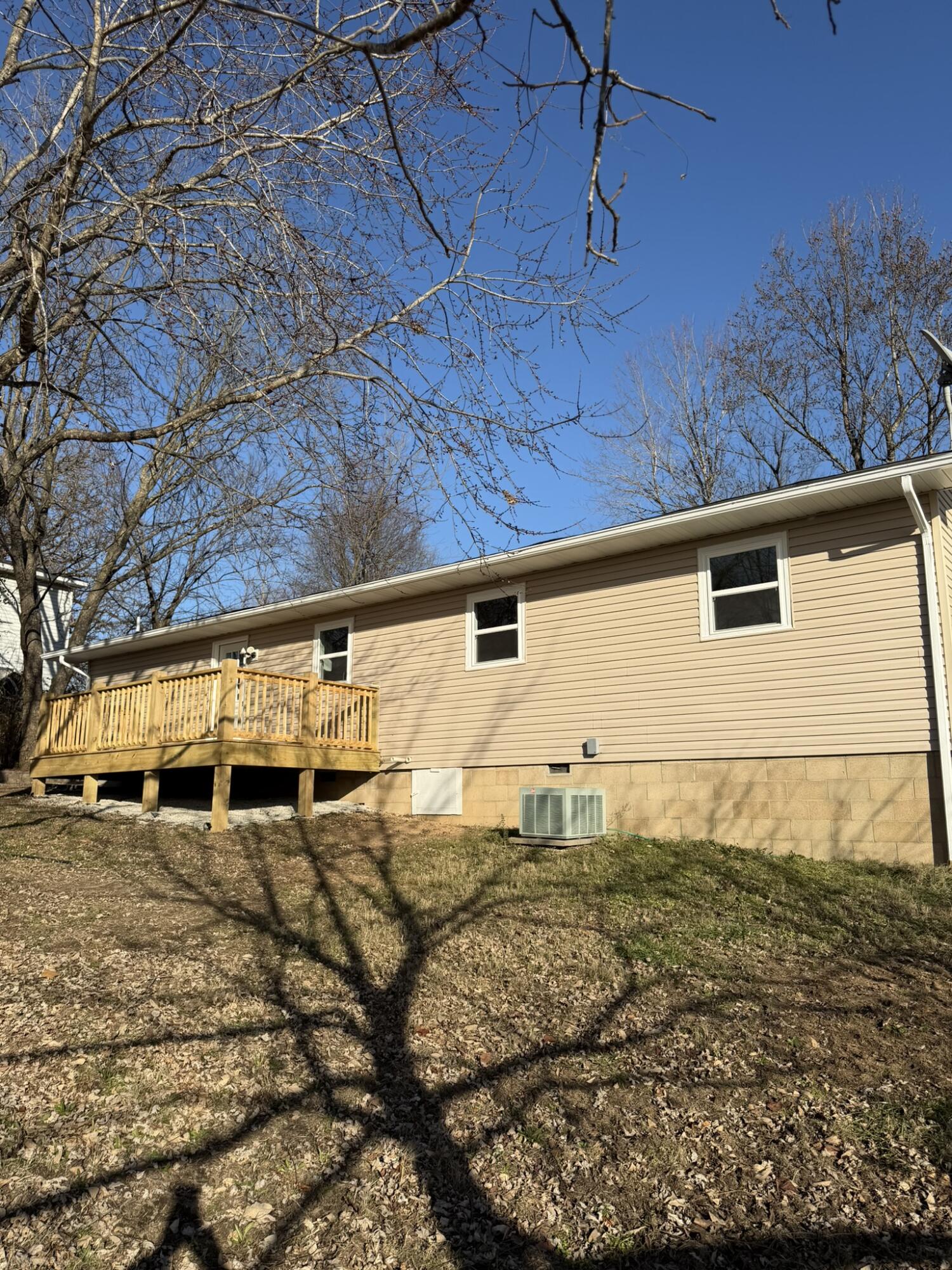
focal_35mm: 24
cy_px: 635
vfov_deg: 71.6
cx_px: 476
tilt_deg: +12.7
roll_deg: +0.7
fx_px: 880
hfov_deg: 56.8
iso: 80
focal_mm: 6.76
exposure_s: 1/4975
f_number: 1.78
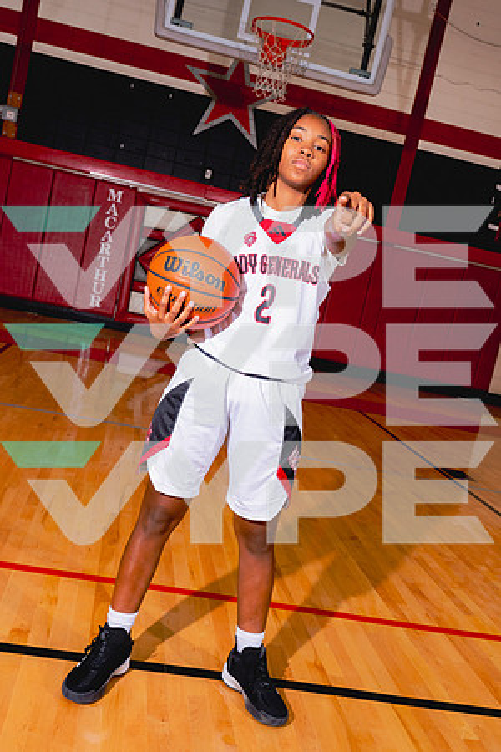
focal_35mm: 37
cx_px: 250
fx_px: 772
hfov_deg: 35.9
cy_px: 376
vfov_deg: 51.9
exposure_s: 1/250
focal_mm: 37
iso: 800
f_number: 8
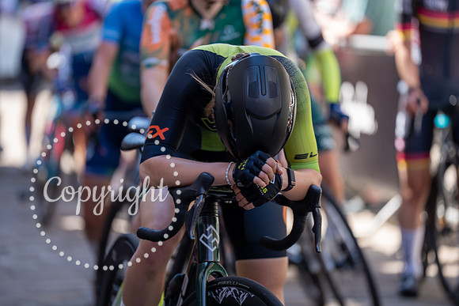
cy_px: 153
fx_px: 2512
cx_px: 230
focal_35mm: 197
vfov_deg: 7.0
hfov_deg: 10.4
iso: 100
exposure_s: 1/250
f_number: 2.8
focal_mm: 197
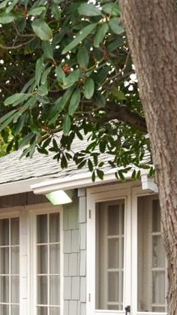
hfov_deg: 10.2
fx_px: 842
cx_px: -268
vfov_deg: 20.7
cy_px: 288
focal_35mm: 101
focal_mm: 18
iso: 320
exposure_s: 1/125
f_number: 6.3
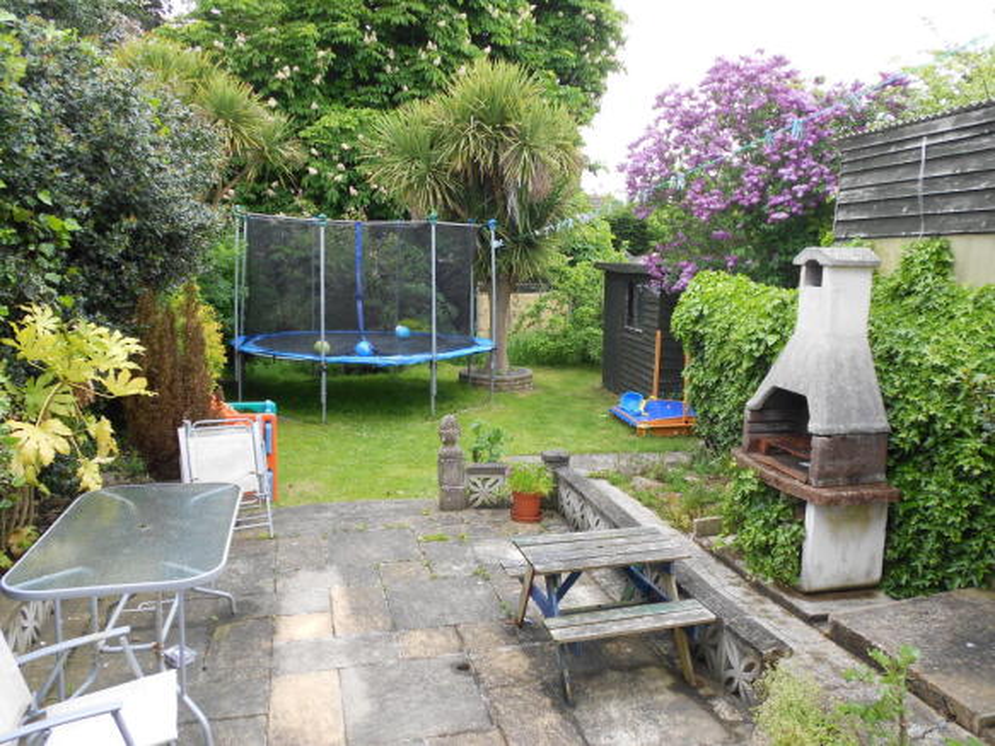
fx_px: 747
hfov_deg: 67.3
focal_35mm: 26
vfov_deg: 53.0
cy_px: 373
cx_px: 498
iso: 80
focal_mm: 4.6
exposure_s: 1/50
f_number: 3.2
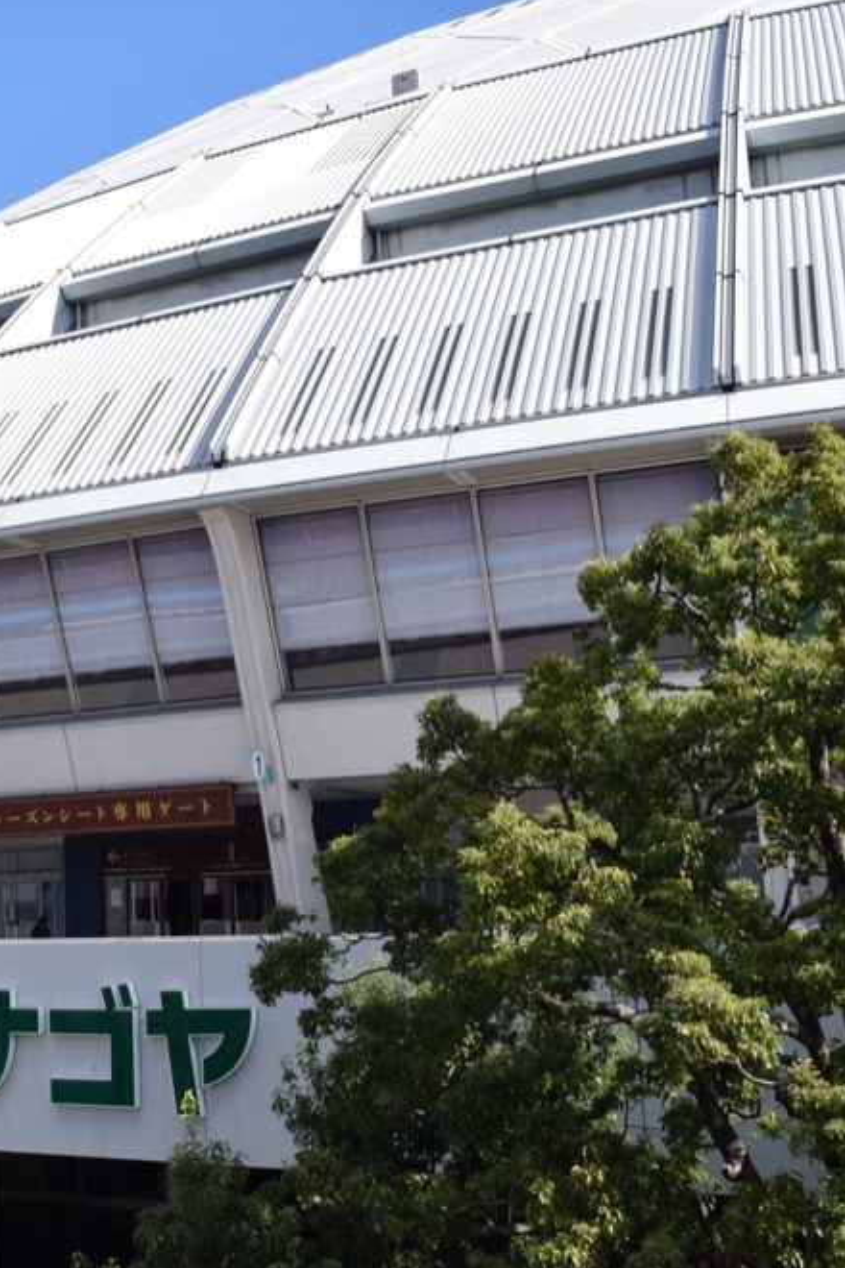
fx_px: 1760
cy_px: 634
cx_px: 88
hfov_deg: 26.1
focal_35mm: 50
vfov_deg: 39.6
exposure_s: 1/640
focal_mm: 22
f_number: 13
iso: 800
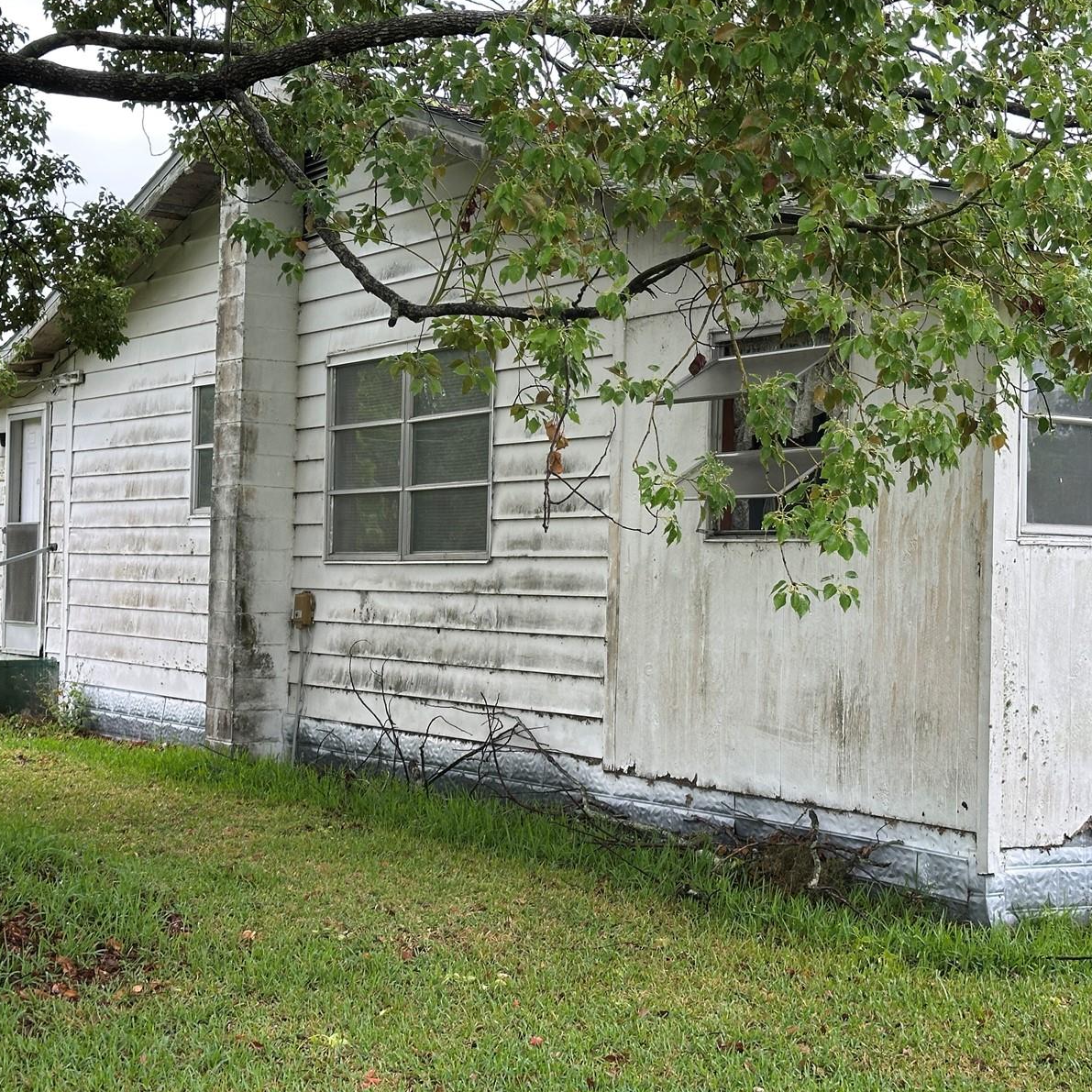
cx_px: 433
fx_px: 2034
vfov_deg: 30.0
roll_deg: -1.4
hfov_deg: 30.0
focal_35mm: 57
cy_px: 543
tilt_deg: +0.6
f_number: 1.78
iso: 64
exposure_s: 1/321
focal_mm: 6.86
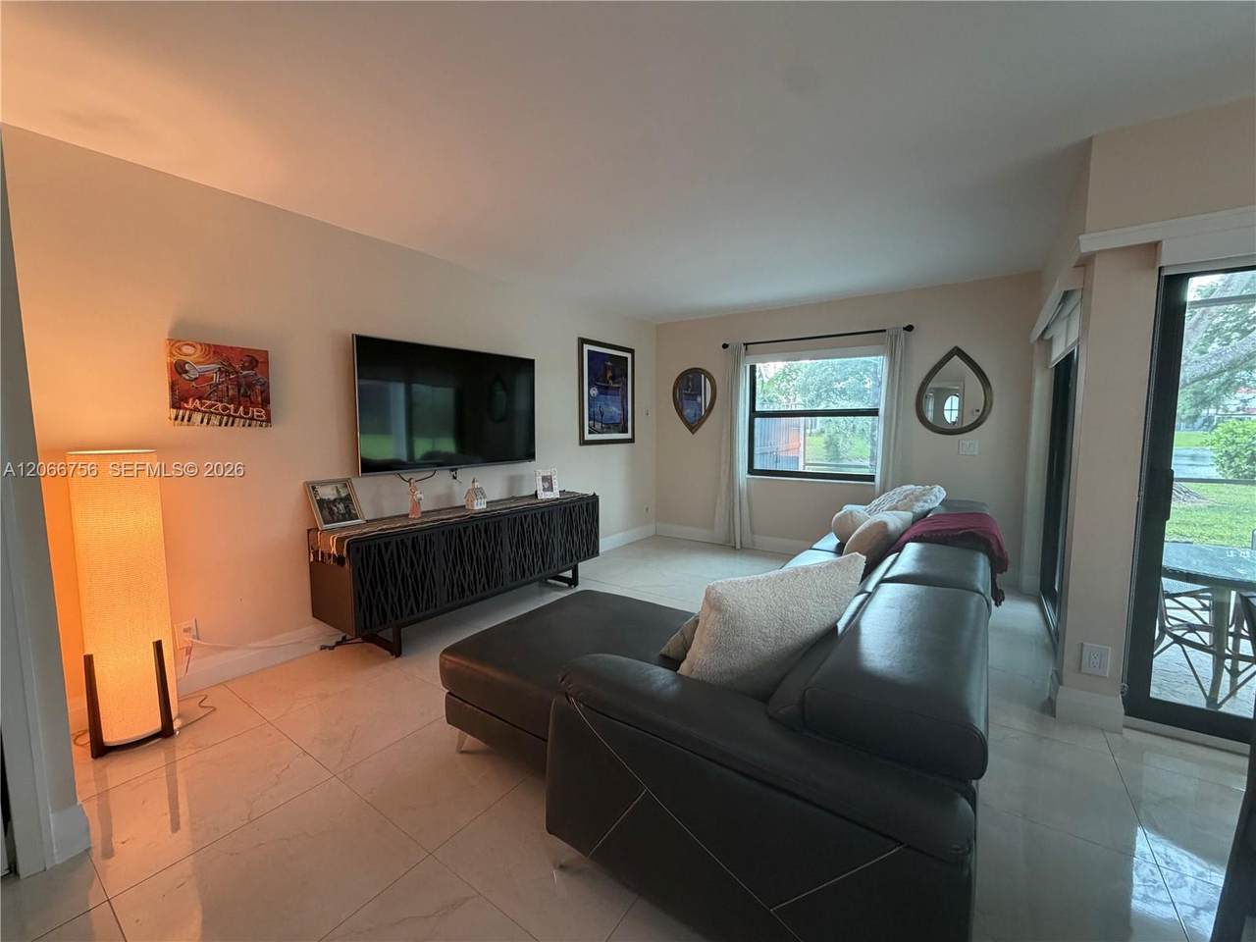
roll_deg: +0.3
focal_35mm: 14
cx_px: 628
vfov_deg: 85.7
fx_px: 508
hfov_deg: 102.1
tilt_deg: -5.4
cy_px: 471
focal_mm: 2.22
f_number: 2.2
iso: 250
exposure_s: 1/60
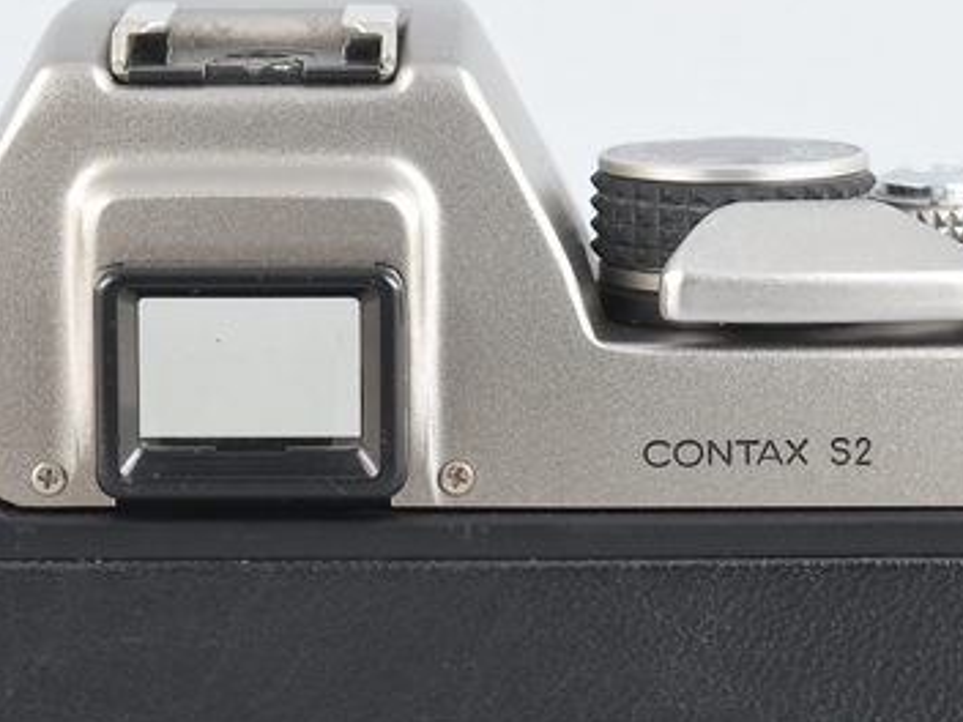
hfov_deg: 6.0
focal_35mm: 328
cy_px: 611
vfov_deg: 4.5
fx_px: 9125
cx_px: 391
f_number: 9
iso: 400
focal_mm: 100
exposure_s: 1/250
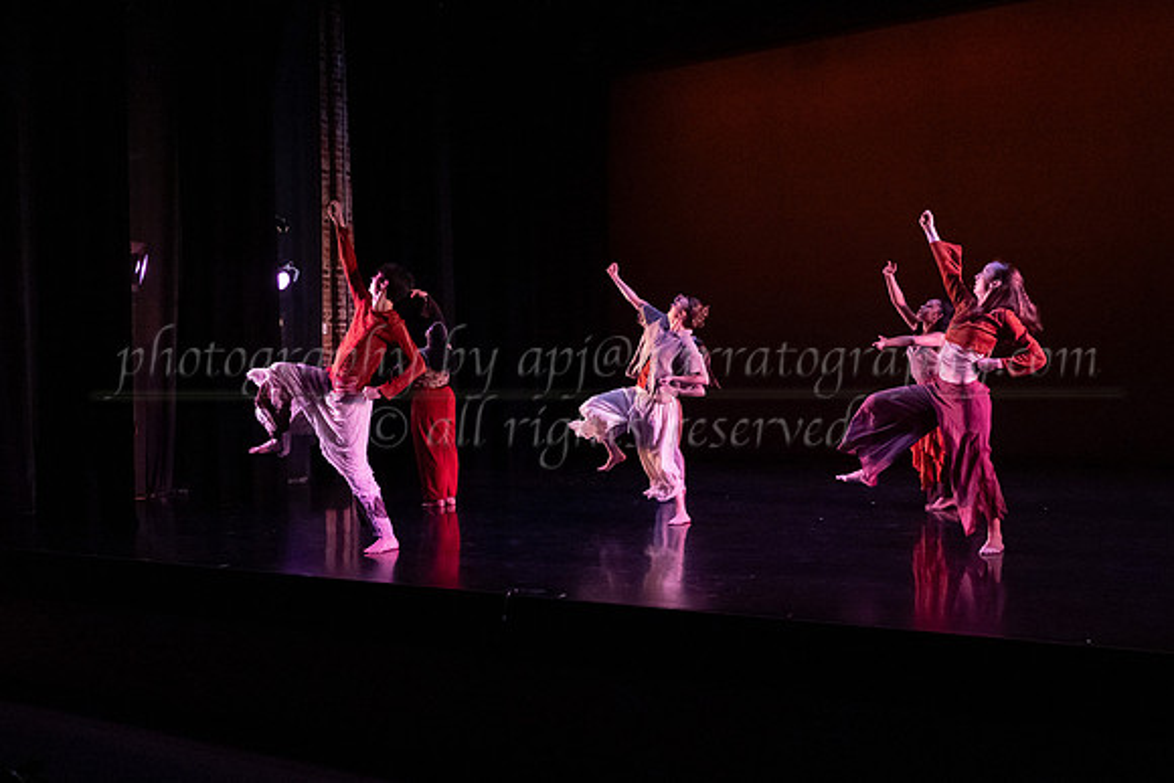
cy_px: 404
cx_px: 443
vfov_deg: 36.2
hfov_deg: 51.6
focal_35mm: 37
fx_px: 1200
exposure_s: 1/400
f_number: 4
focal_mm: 28
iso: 4000
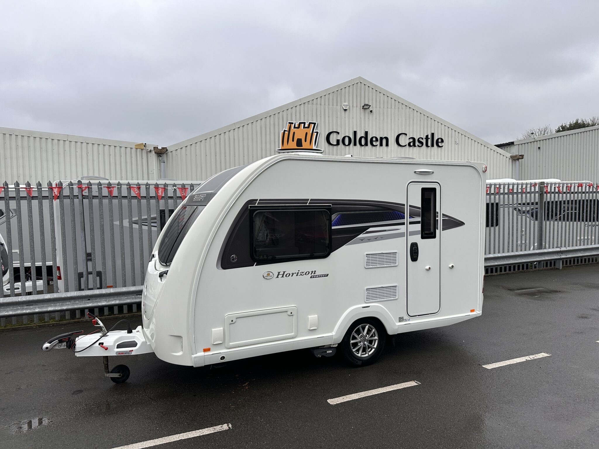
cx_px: 300
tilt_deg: -4.0
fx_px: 415
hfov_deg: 71.6
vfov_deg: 56.8
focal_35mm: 24
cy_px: 224
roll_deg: +1.9
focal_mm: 6.86
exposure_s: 1/654
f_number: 1.78
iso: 80
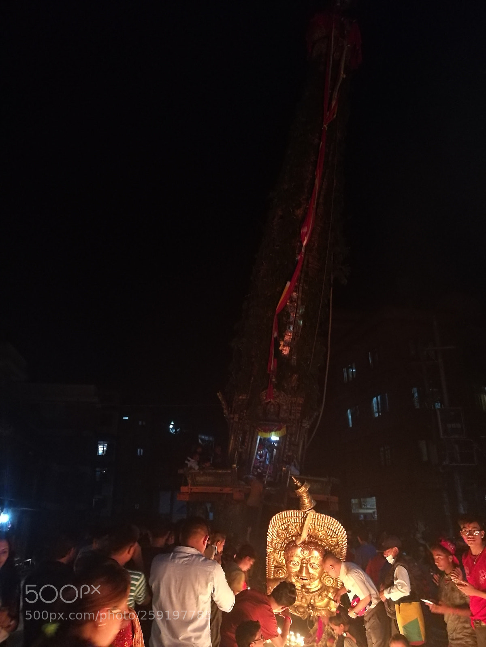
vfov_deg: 65.3
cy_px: 324
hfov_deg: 51.4
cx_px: 243
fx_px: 505
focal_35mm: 27
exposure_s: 1/16.7
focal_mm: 4.5
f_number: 2.2
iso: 800
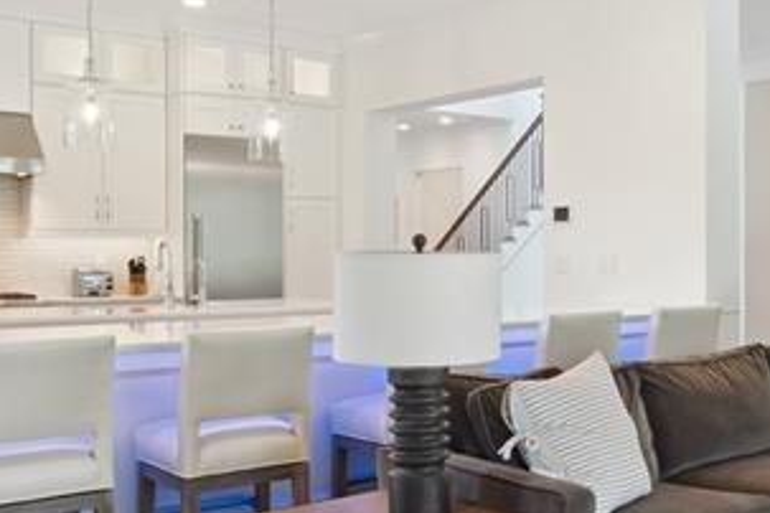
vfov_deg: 30.5
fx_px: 941
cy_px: 287
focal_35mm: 44
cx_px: 729
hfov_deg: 40.3
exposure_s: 1/60
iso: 500
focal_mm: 9
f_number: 10
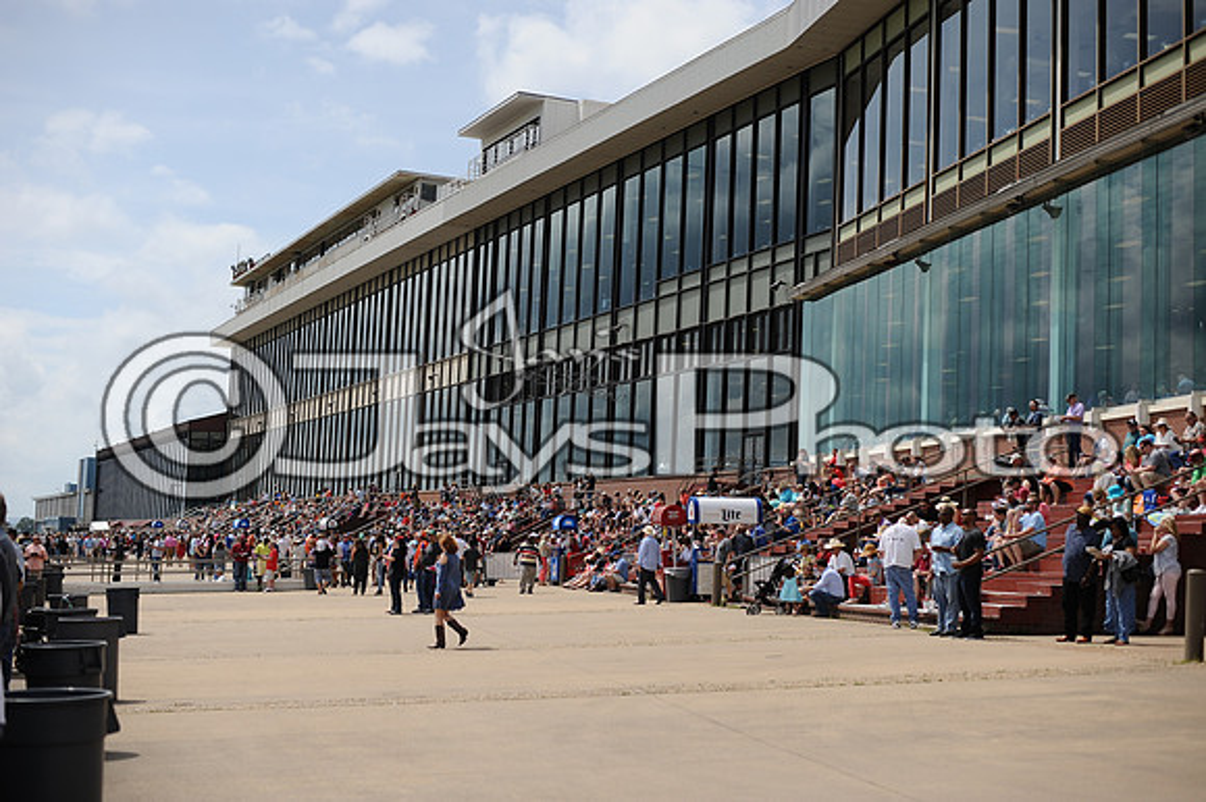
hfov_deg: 39.6
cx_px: 603
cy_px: 401
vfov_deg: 27.0
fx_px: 1674
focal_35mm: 50
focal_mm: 50
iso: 200
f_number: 2.8
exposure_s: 1/5000
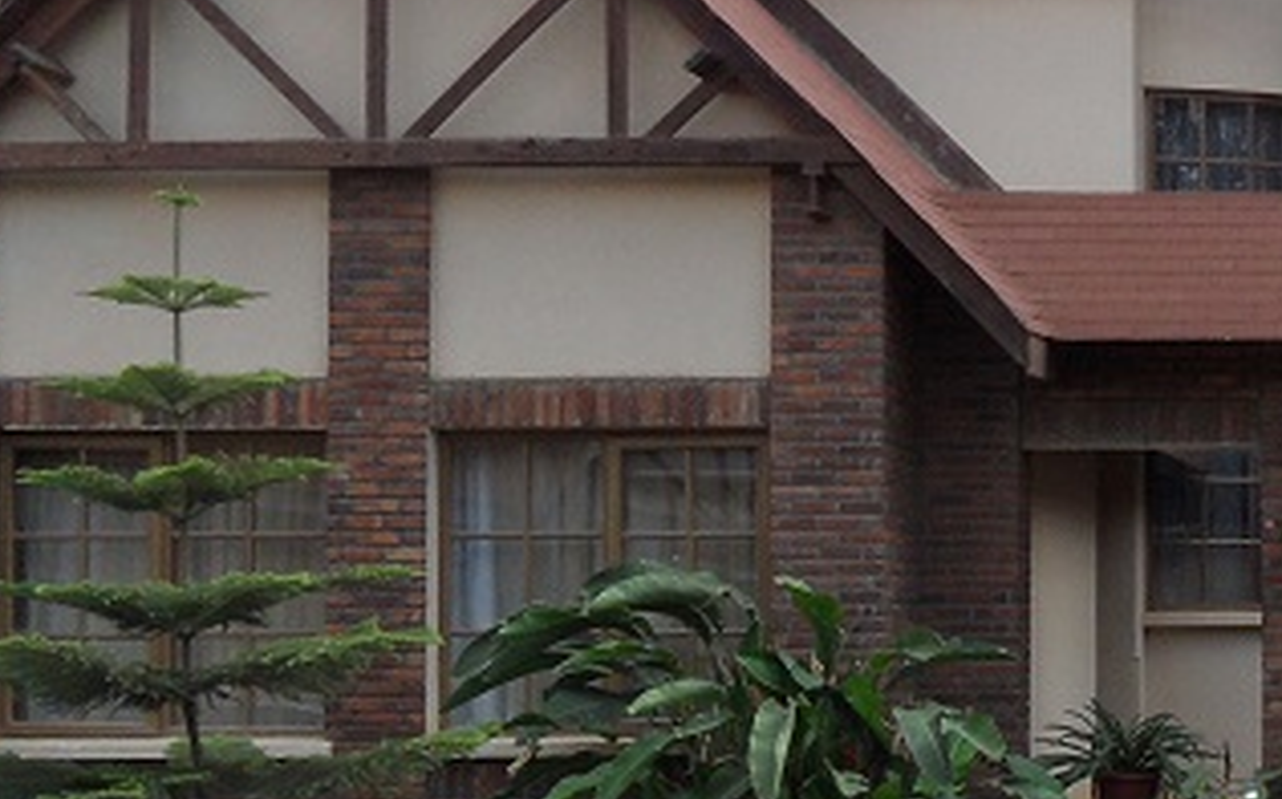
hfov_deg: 20.1
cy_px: 548
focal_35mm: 94
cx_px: 1708
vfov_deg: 13.9
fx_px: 3282
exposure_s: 1/250
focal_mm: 4.6
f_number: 4.8
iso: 80
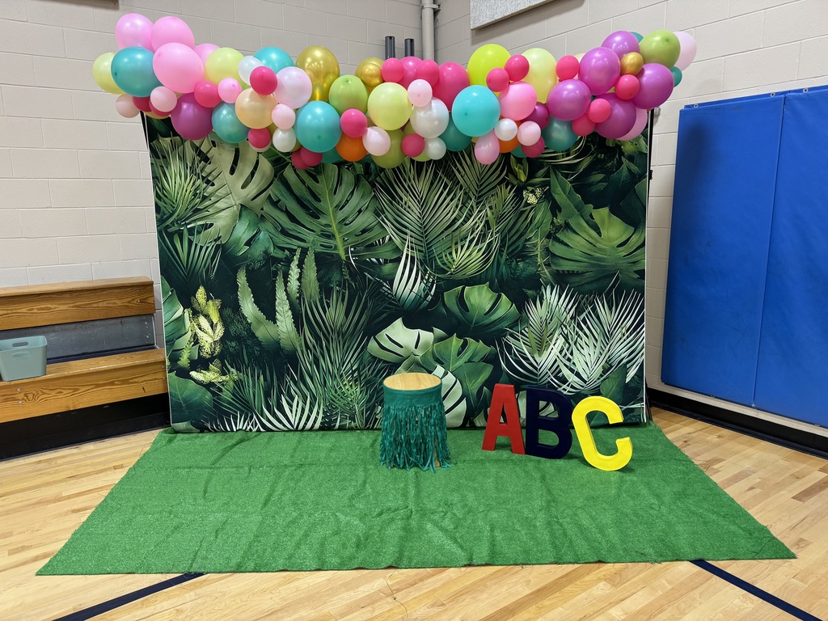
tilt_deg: -11.1
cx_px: 414
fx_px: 574
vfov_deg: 56.8
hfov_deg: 71.6
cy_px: 310
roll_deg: +0.6
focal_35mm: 24
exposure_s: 1/60
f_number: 1.78
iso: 160
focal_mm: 6.76
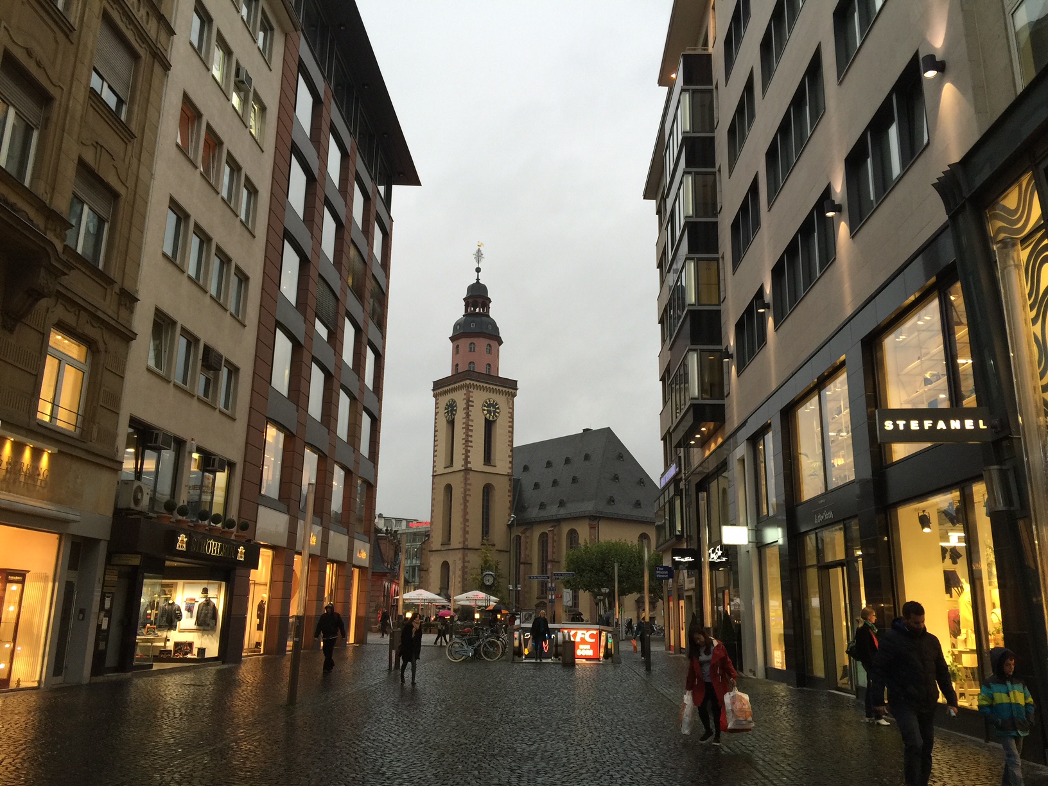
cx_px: 524
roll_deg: -1.8
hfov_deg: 61.7
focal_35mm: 29
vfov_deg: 48.2
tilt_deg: +14.8
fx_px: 878
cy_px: 393
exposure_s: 1/33
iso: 32
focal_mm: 4.15
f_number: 2.2
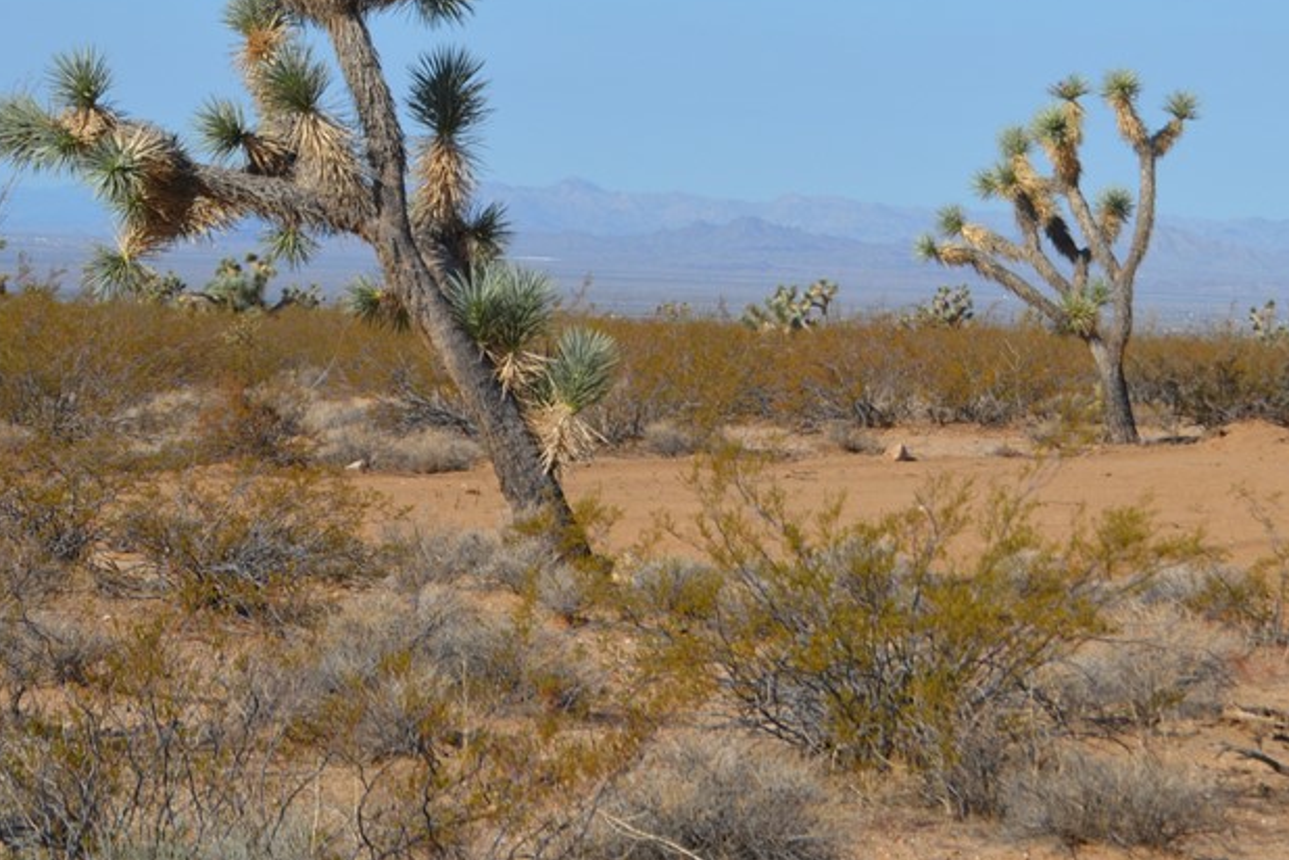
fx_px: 5187
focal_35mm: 145
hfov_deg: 14.1
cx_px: 1057
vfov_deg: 9.4
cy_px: 157
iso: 400
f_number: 7.1
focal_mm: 55
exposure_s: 1/2000
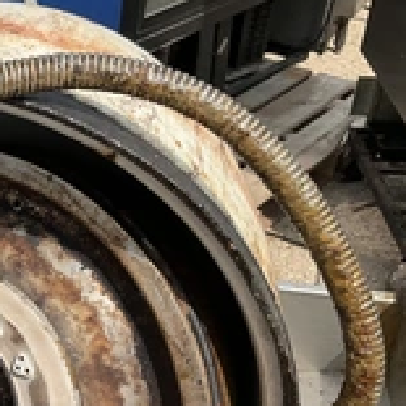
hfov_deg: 24.3
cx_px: -45
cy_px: 267
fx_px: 876
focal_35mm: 66
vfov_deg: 26.0
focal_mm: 3
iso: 25
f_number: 1.8
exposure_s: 1/1144
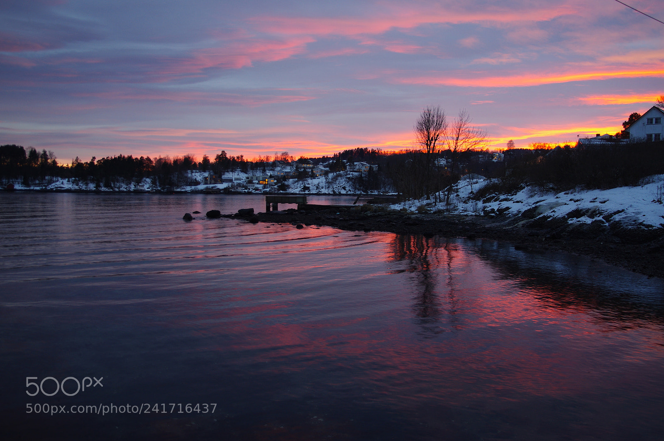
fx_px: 571
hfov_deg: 60.3
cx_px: 332
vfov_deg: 42.2
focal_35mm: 31
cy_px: 220
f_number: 2.8
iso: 200
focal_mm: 21
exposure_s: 1/8
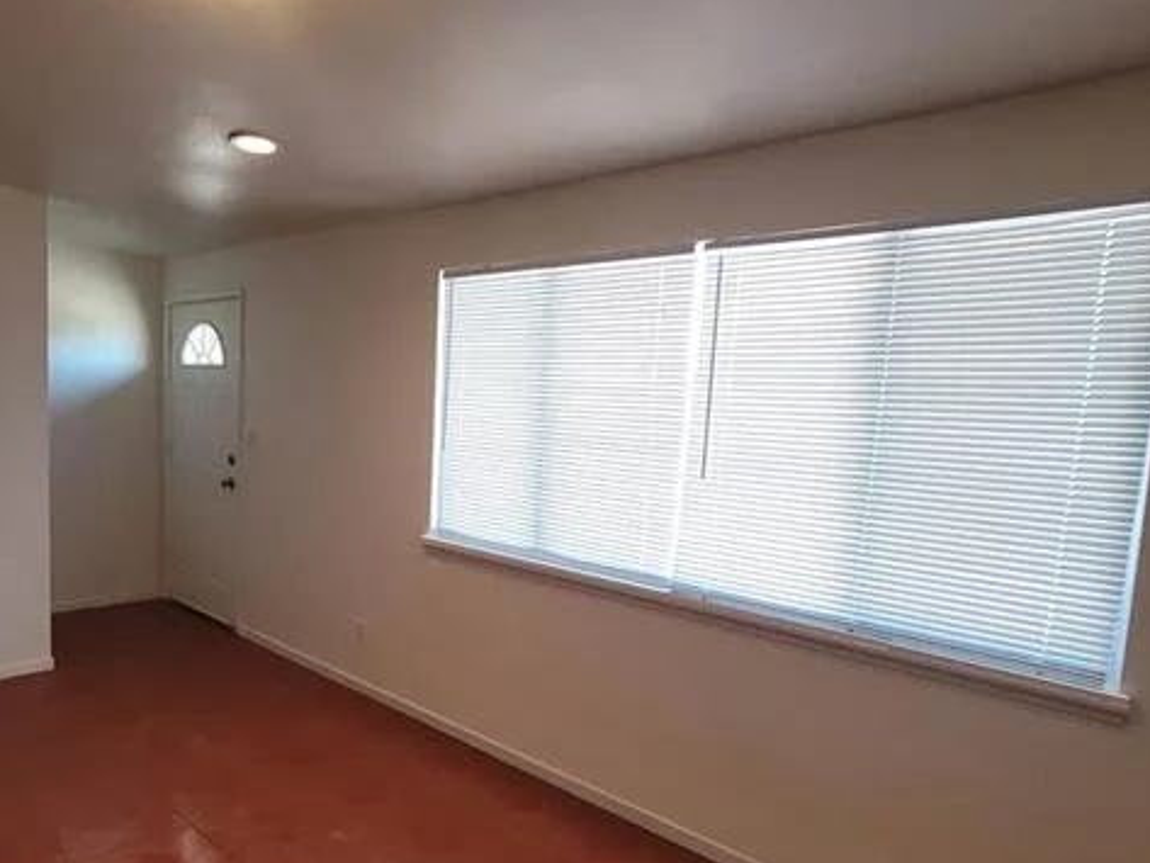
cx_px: 425
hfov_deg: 74.9
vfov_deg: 60.9
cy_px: 486
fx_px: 731
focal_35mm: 22
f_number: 2.2
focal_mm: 2.2
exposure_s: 1/60
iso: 125
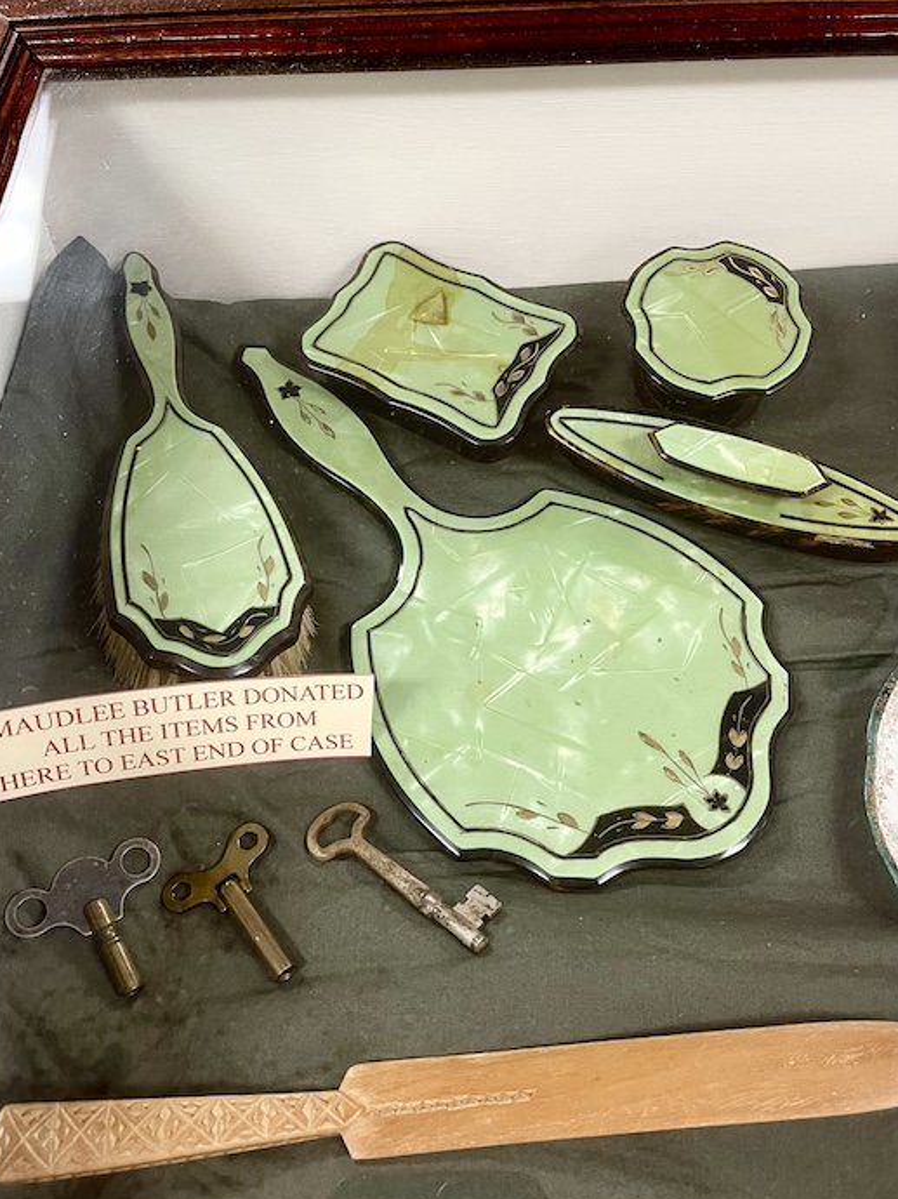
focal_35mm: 29
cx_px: 452
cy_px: 610
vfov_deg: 61.7
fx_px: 1004
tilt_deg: -50.2
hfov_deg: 48.2
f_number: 1.6
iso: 200
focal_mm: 5.1
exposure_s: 1/60
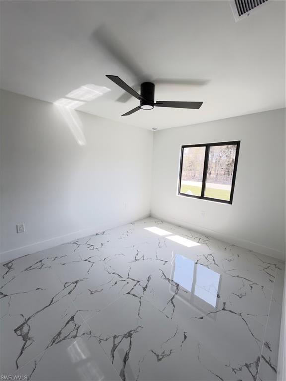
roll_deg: -2.4
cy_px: 190
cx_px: 143
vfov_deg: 102.1
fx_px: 154
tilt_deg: -8.7
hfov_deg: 85.7
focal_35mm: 14
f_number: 2.2
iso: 64
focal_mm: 2.22
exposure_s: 1/120
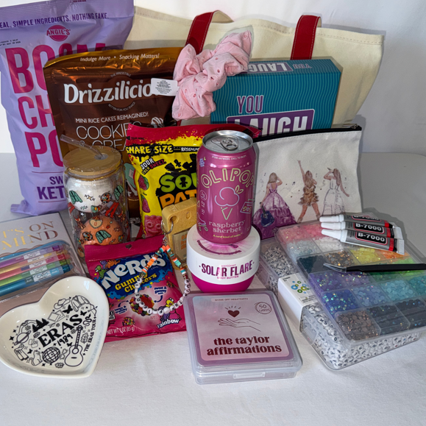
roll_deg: +1.0
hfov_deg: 49.6
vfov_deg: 49.7
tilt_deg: -32.7
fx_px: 459
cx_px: 186
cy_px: 217
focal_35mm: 33
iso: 50
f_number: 1.78
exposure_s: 1/169
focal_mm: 6.76
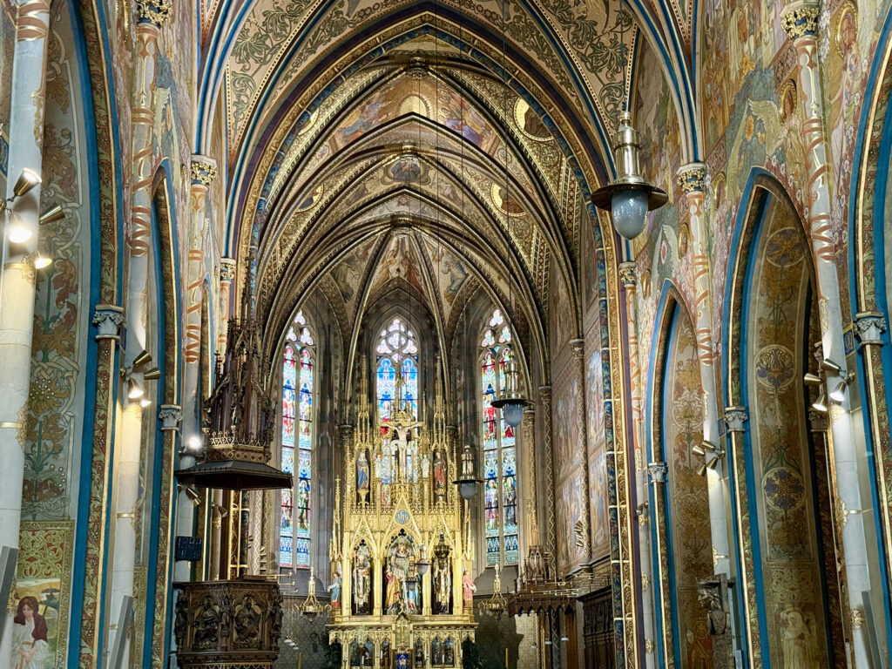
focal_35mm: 48
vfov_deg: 30.3
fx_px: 1237
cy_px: 334
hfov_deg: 39.7
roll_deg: +0.6
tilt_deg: +15.0
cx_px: 446
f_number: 1.78
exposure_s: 1/33
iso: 320
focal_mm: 6.76
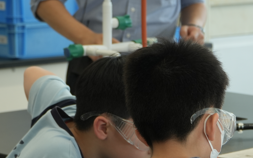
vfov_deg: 7.0
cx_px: 178
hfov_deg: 11.2
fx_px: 1289
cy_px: 138
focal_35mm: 187
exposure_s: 1/60
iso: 320
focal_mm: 48
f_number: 4.5
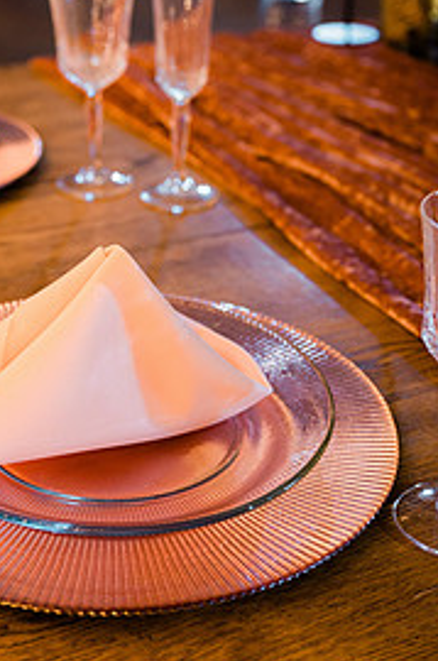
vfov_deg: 31.0
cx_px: 119
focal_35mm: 65
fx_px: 1191
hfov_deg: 20.7
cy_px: 284
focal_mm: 39
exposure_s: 1/200
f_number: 3.5
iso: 1250
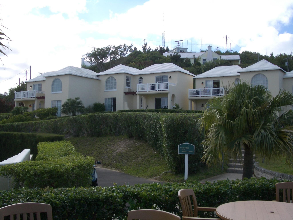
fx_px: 347
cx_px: 146
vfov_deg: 35.1
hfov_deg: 45.8
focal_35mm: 41
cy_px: 110
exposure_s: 1/500
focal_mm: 6.8
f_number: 4.6
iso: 50
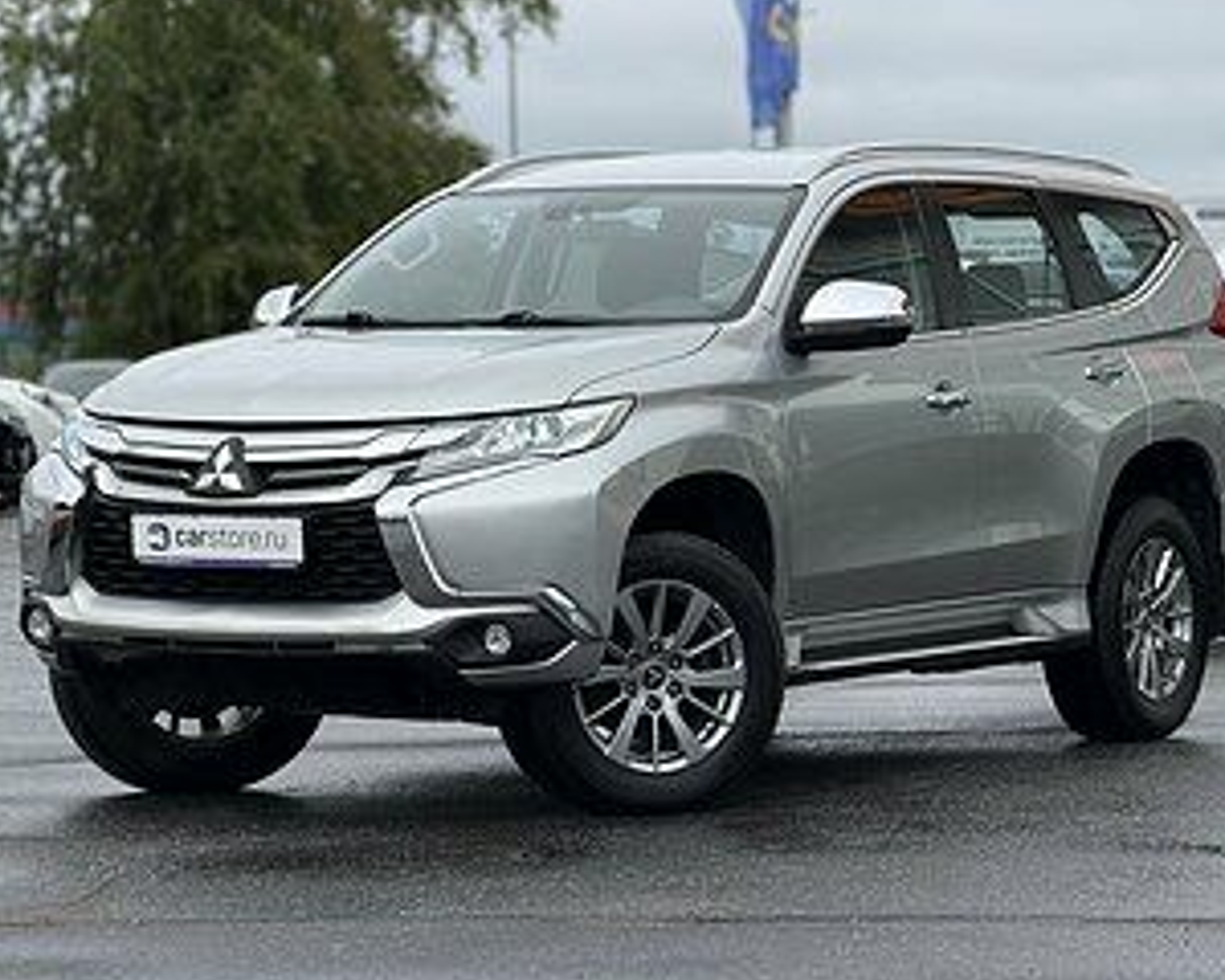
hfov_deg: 13.9
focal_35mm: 139
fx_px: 5039
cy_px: 488
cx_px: 657
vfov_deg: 11.1
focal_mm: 15.66
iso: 50
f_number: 2.8
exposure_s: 1/977
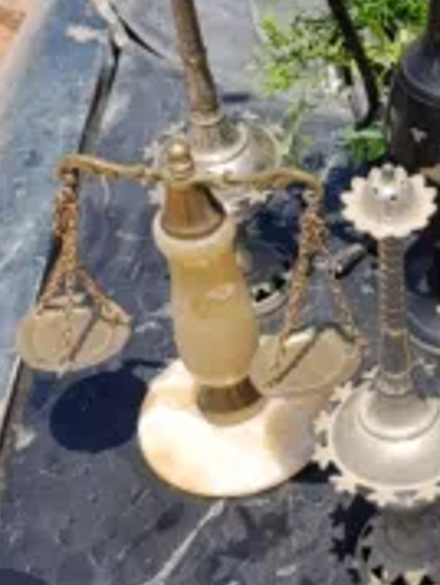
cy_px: 158
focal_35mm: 103
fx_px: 1741
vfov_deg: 18.9
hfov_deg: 14.1
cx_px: 466
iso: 50
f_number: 1.6
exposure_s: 1/592
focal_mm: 6.14
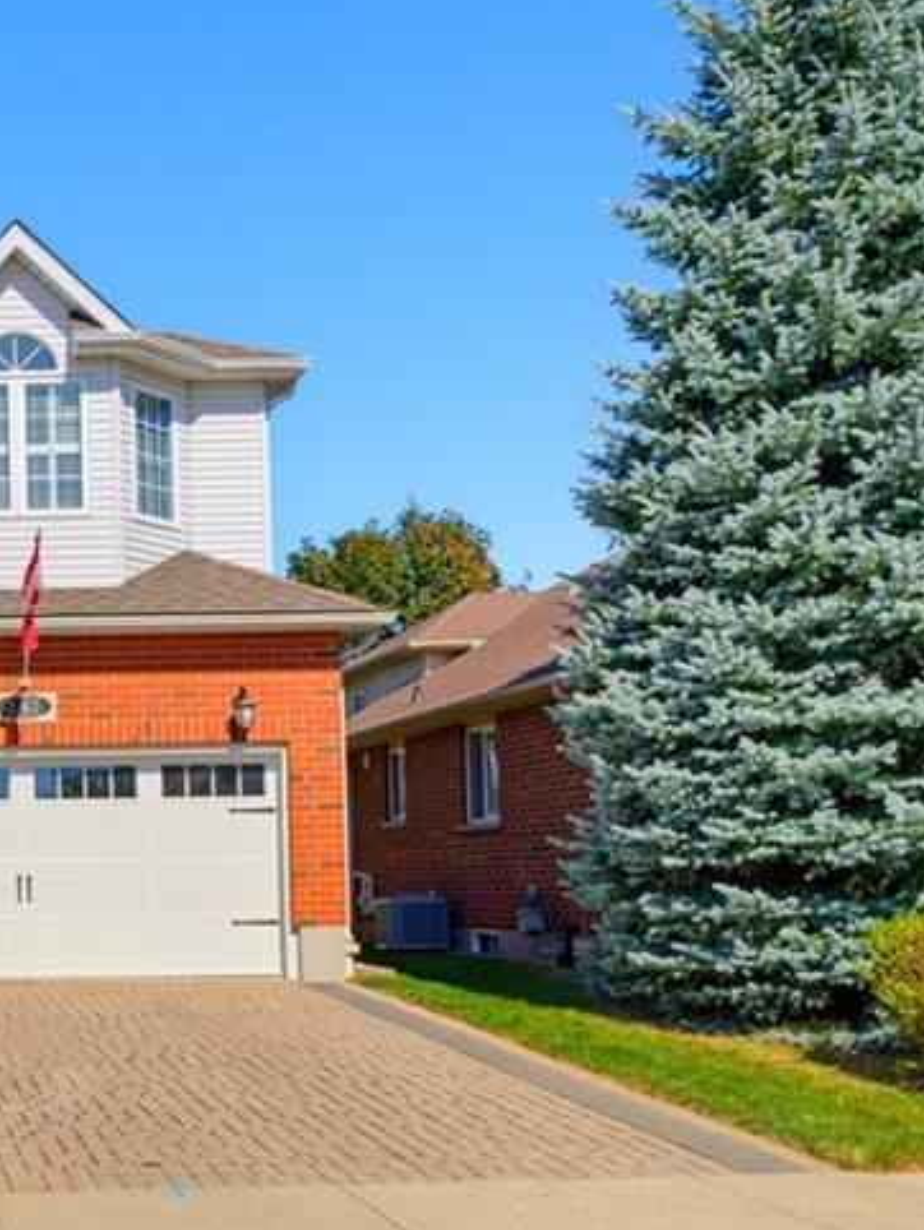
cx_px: -207
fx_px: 1742
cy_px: 781
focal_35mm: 49
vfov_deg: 38.6
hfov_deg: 26.2
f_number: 9
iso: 800
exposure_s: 1/800
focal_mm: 24
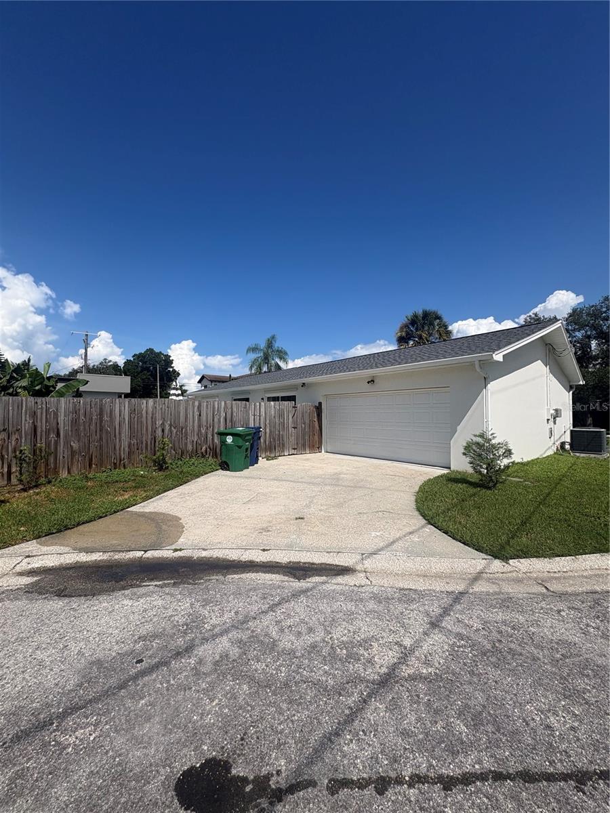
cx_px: 305
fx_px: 329
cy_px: 406
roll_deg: -0.5
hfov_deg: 85.7
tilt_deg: +2.9
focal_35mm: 14
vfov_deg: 102.1
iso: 50
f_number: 2.2
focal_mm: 2.22
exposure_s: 1/4132
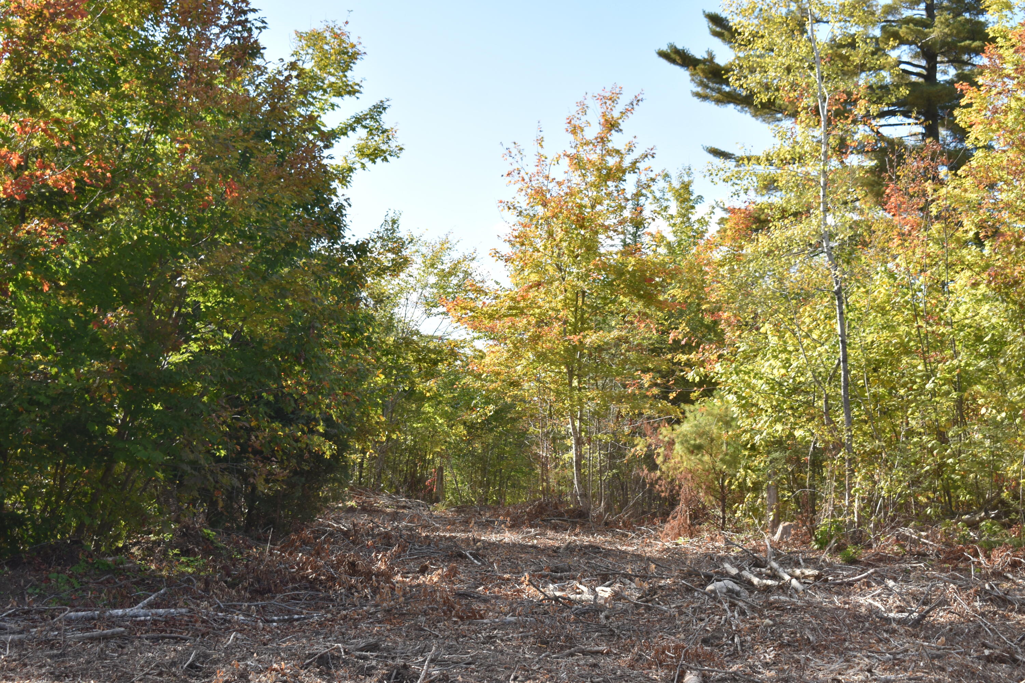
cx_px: 512
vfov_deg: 21.6
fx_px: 1794
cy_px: 342
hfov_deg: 31.9
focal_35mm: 63
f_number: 6.3
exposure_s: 1/200
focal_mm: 42
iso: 100
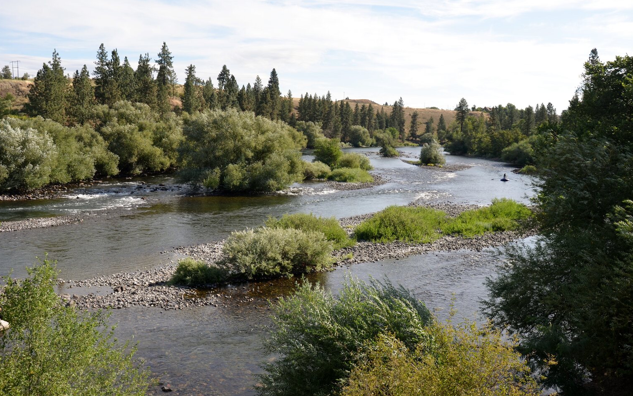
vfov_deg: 37.3
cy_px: 199
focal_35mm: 34
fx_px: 587
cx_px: 318
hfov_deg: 56.7
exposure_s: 1/200
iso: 100
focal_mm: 22
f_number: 7.1
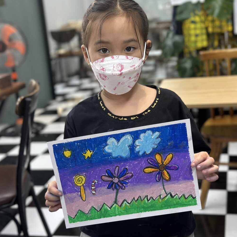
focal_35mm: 57
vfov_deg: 30.0
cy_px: 101
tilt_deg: -12.7
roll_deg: +4.1
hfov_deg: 30.0
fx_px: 442
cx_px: 118
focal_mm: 6.86
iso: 80
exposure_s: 1/121
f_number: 1.78
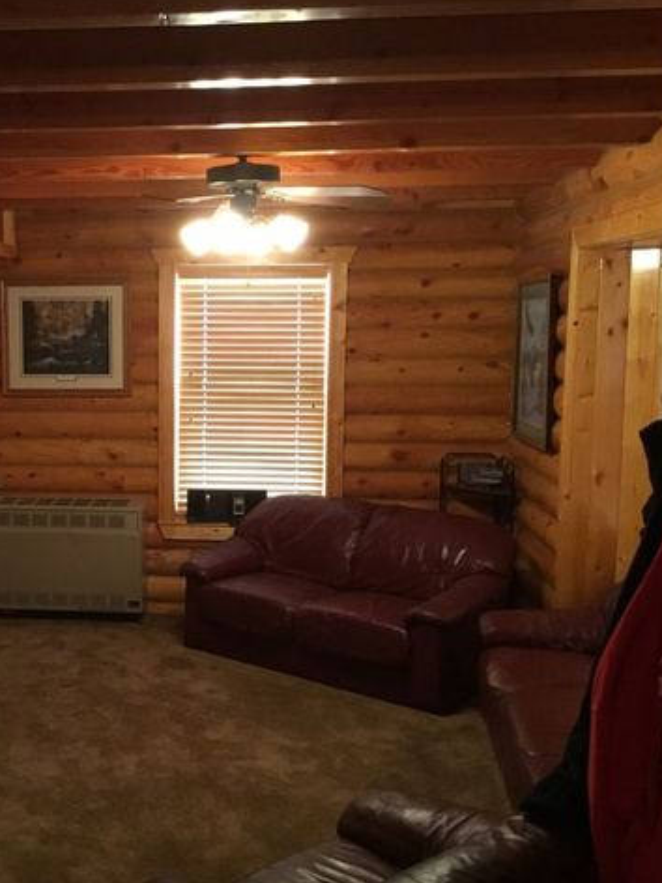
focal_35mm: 42
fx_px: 1071
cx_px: 142
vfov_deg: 44.8
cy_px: 438
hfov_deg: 33.5
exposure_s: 1/30
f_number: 2.4
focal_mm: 3.3
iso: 200
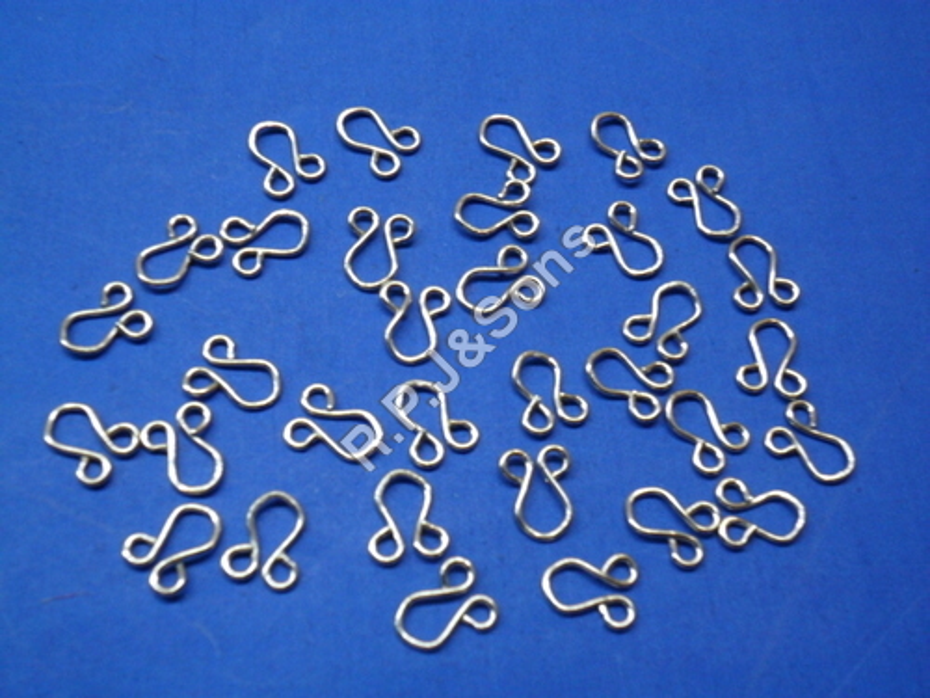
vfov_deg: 32.9
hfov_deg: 42.9
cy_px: 349
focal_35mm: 44
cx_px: 465
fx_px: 1182
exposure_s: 1/4
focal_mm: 7.8
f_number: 4.5
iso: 200
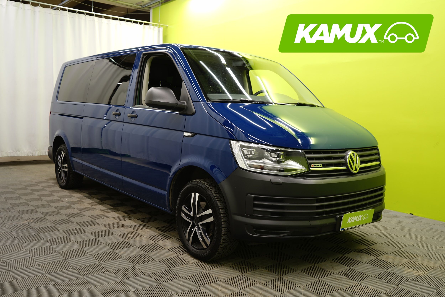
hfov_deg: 60.3
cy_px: 148
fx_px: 383
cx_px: 222
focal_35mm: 31
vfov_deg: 42.3
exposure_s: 1/10
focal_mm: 31
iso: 80
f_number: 4
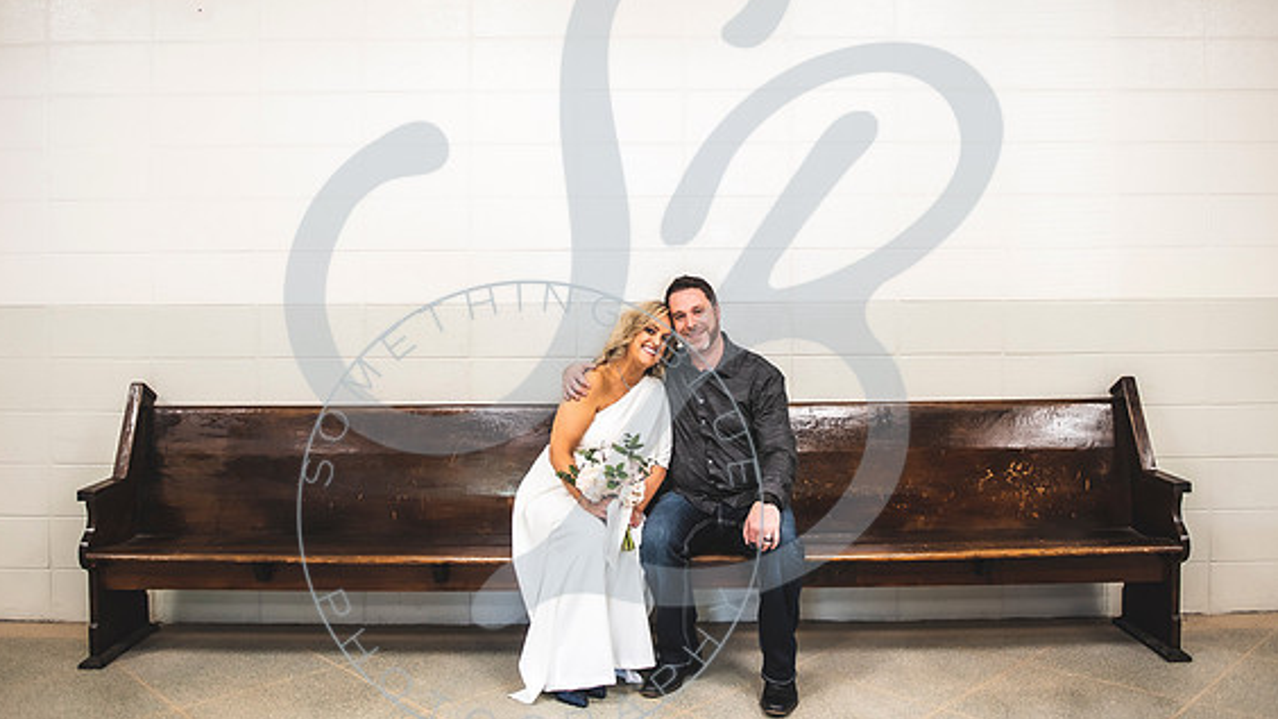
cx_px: 641
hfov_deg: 64.3
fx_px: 1016
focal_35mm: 30
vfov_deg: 38.7
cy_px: 278
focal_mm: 24
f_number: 2.8
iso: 500
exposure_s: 1/160
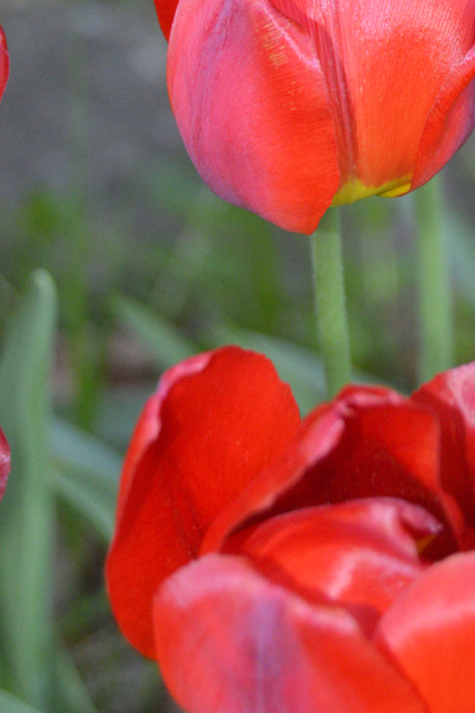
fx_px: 3427
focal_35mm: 173
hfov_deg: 7.9
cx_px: 395
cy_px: 76
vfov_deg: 11.8
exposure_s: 1/60
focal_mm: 52
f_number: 5.6
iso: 1400
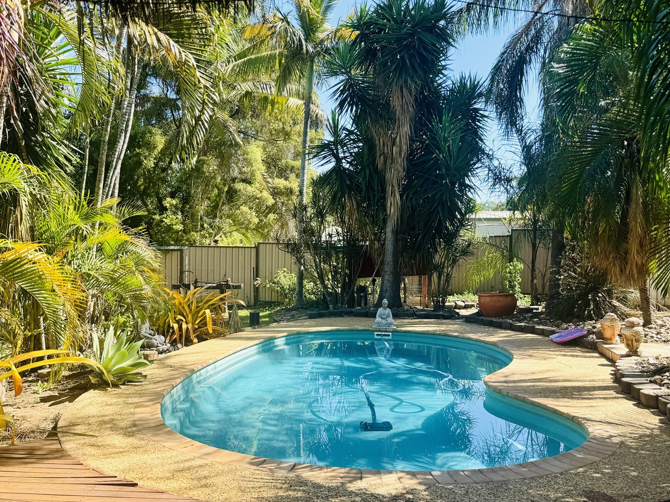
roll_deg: -2.2
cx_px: 270
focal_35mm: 35
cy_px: 261
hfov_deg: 52.3
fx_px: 677
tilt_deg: +0.0
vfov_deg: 40.7
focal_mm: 6.76
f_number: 1.78
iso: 80
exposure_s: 1/1151
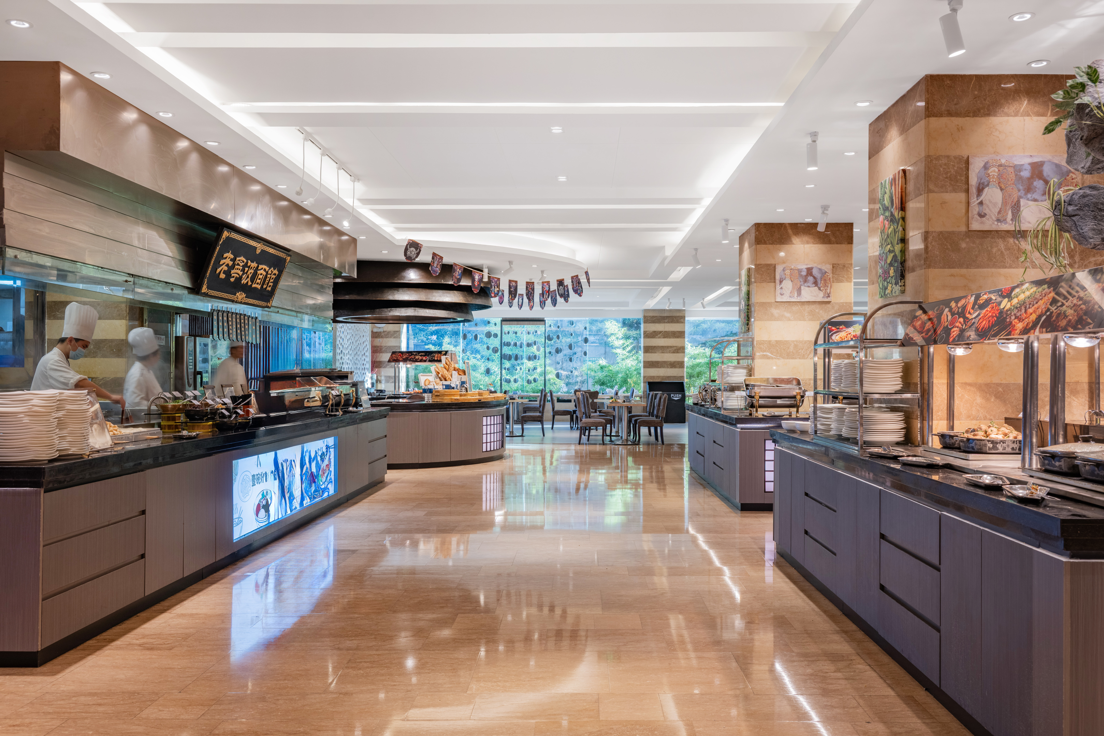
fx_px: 920
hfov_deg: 61.9
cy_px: 368
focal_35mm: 30
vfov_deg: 43.6
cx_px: 552
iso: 200
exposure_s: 1/40
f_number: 8
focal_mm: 30
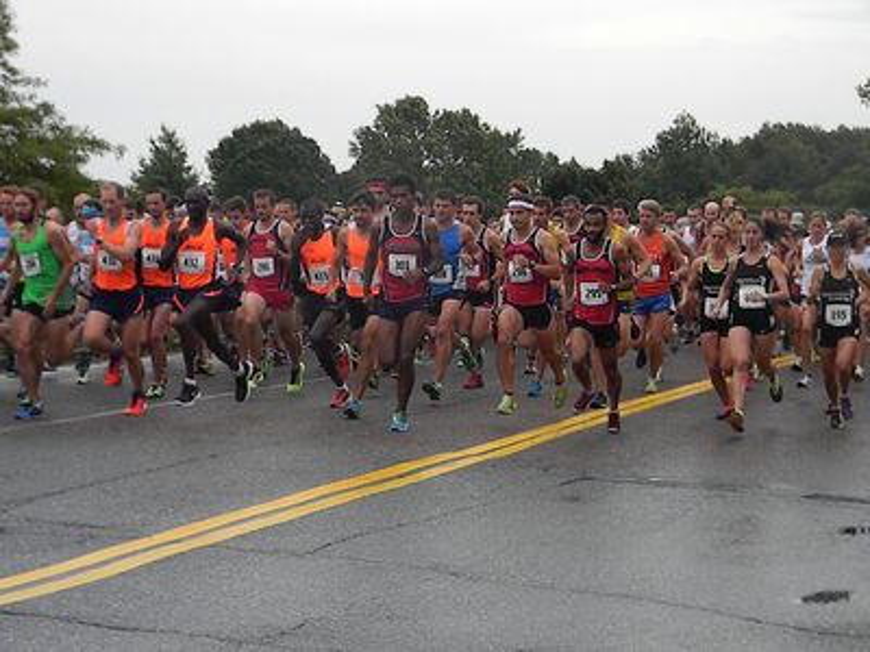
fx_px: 2086
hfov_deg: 23.6
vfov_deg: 17.8
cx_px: 435
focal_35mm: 83
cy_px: 326
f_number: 4.5
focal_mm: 15.1
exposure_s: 1/540
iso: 640
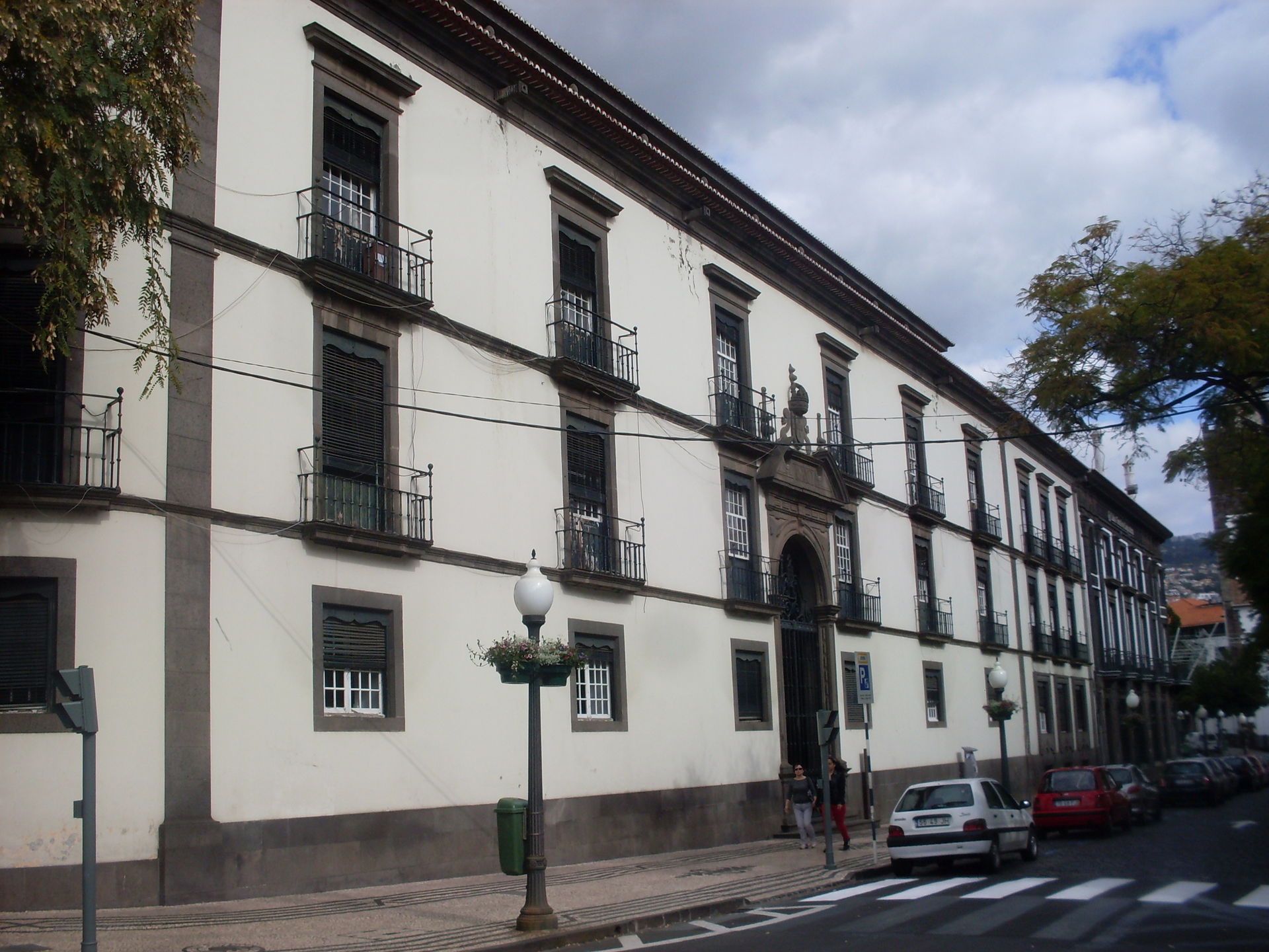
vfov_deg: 37.7
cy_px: 476
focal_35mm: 38
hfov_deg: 49.0
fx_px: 1393
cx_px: 634
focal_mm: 6.3
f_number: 8.4
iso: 80
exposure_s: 1/250
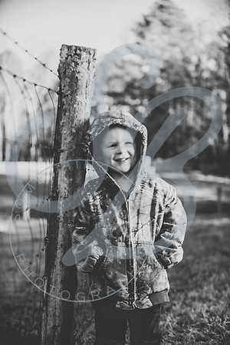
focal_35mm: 70
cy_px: 172
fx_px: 671
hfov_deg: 19.5
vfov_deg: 28.8
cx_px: 115
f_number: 2.8
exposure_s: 1/320
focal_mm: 70
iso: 100
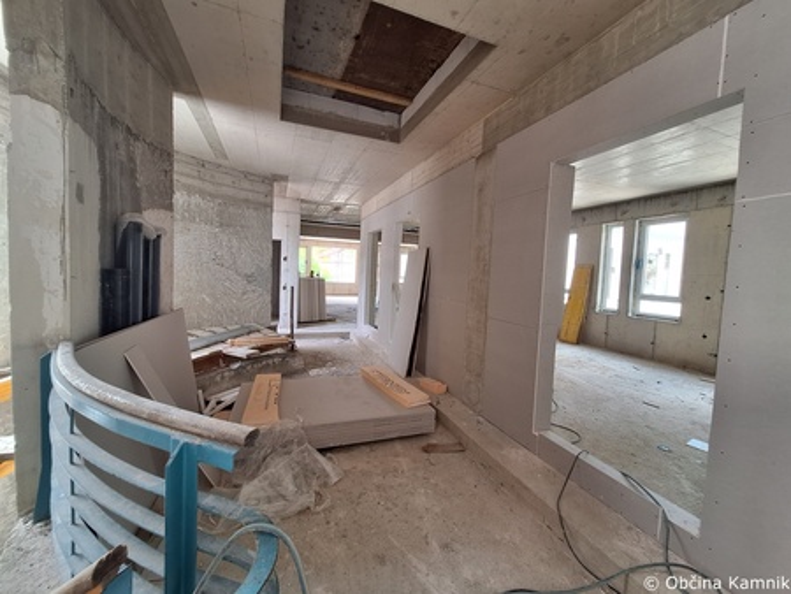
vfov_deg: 90.0
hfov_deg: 106.2
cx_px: 396
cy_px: 297
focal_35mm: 13
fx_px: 297
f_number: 2.2
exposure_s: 1/50
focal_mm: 1.74
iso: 100
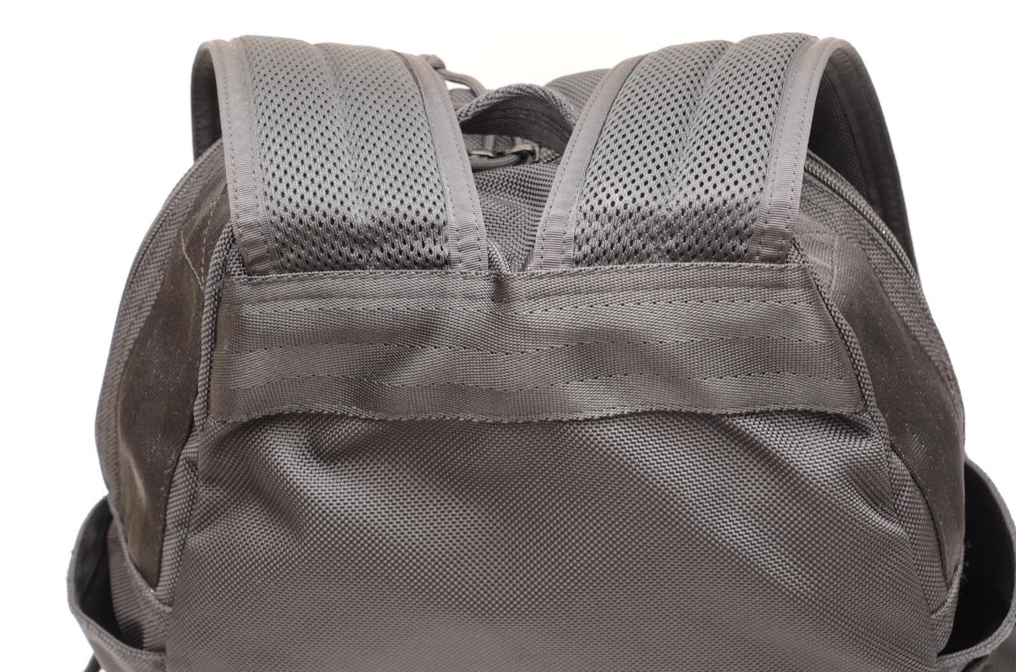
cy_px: 336
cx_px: 508
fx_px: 1858
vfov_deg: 20.5
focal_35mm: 66
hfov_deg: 30.6
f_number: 8
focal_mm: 44
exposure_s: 1/160
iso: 1600
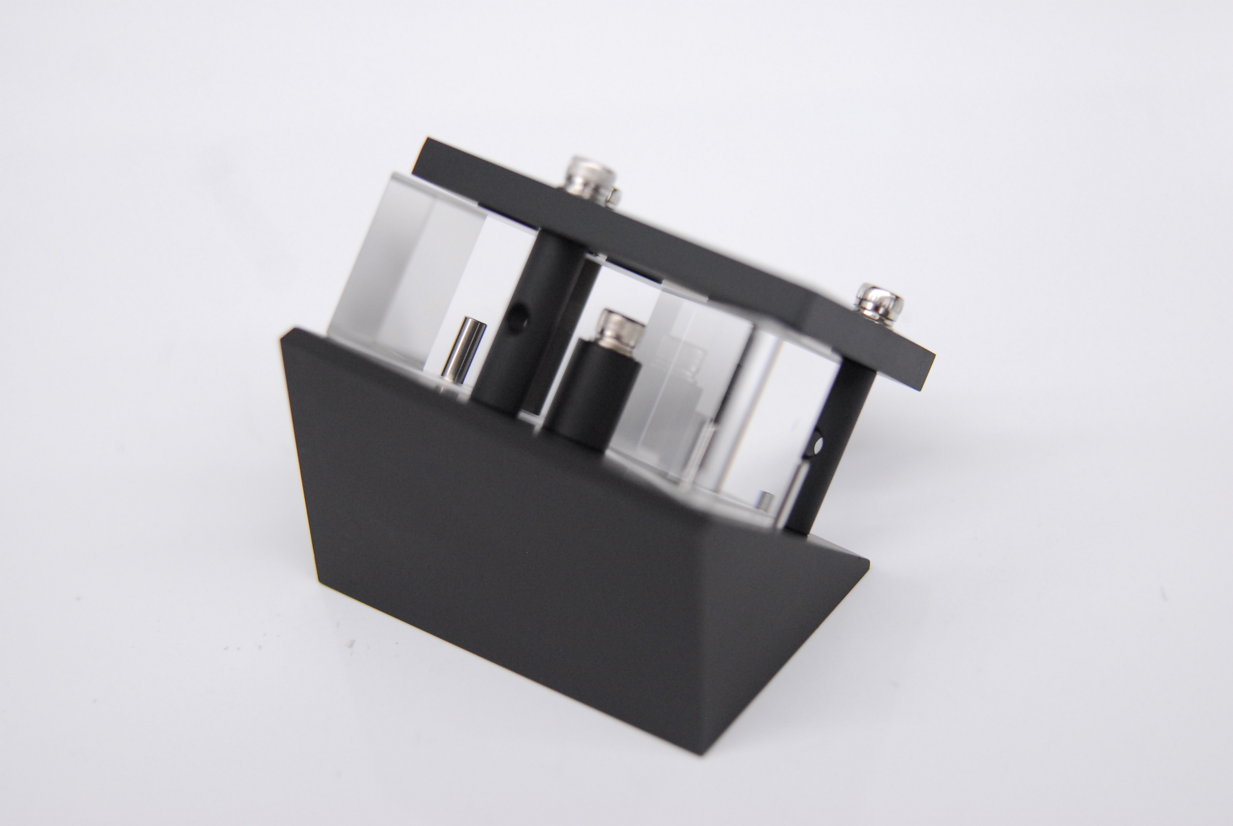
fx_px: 2469
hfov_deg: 28.0
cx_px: 616
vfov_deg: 19.0
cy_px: 413
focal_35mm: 72
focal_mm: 48
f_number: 3.5
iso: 800
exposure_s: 1/160
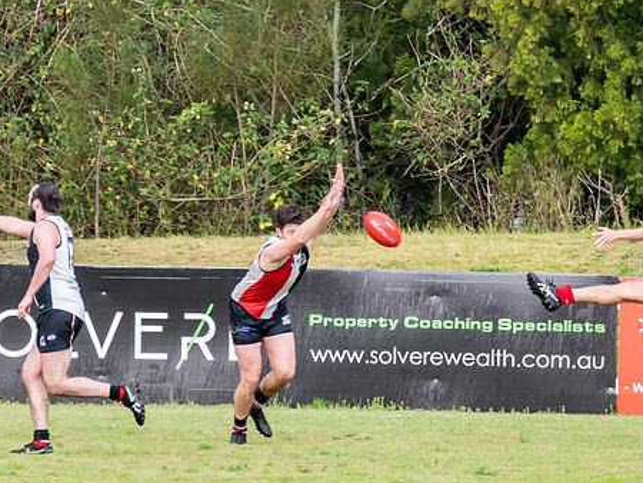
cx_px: 368
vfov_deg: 1.4
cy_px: 286
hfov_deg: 1.8
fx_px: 20425
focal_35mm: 1099
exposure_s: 1/800
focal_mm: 450
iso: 1250
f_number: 7.1
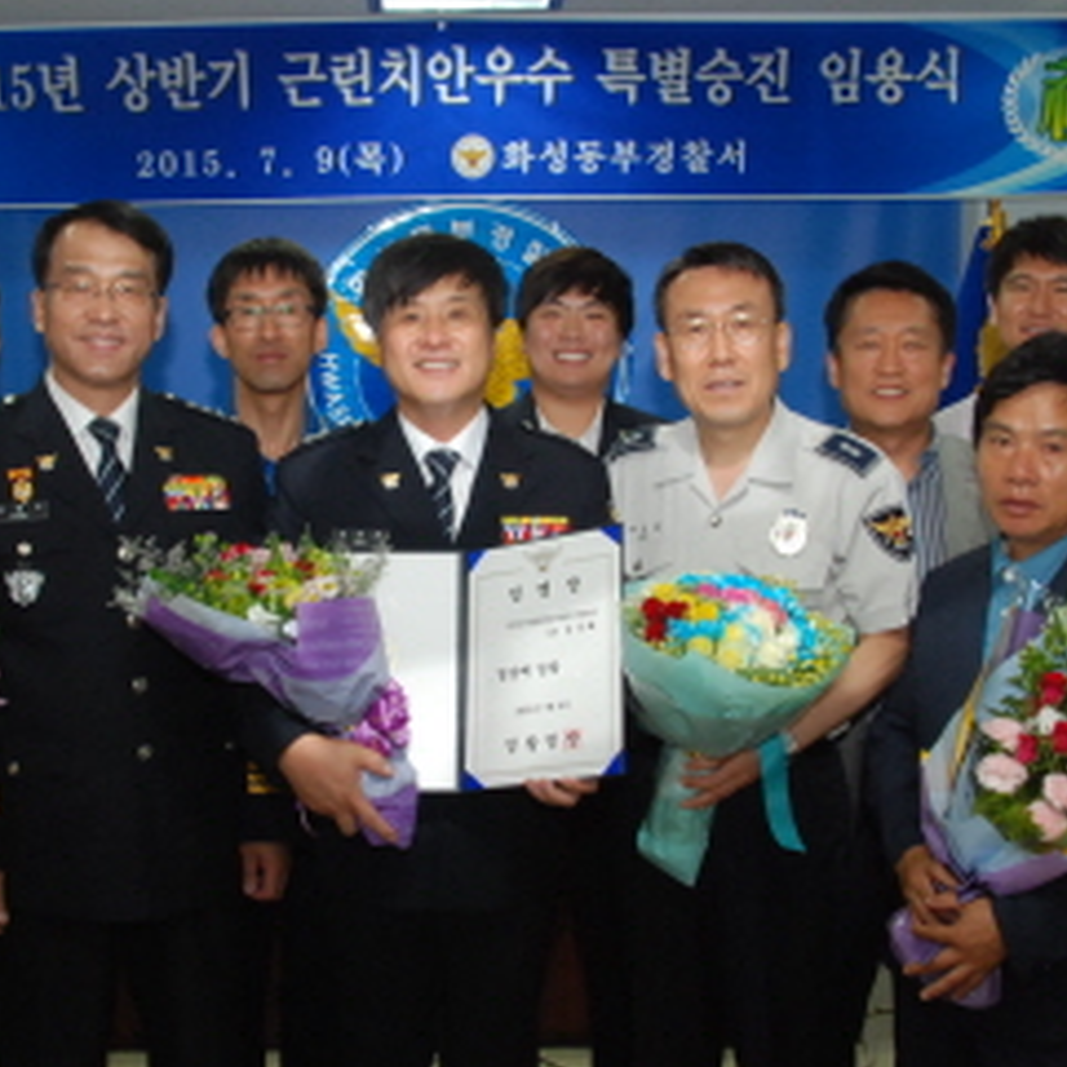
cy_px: 604
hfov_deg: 32.0
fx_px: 1848
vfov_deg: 32.2
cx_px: 390
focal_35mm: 53
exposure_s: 1/60
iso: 800
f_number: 7.1
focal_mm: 20
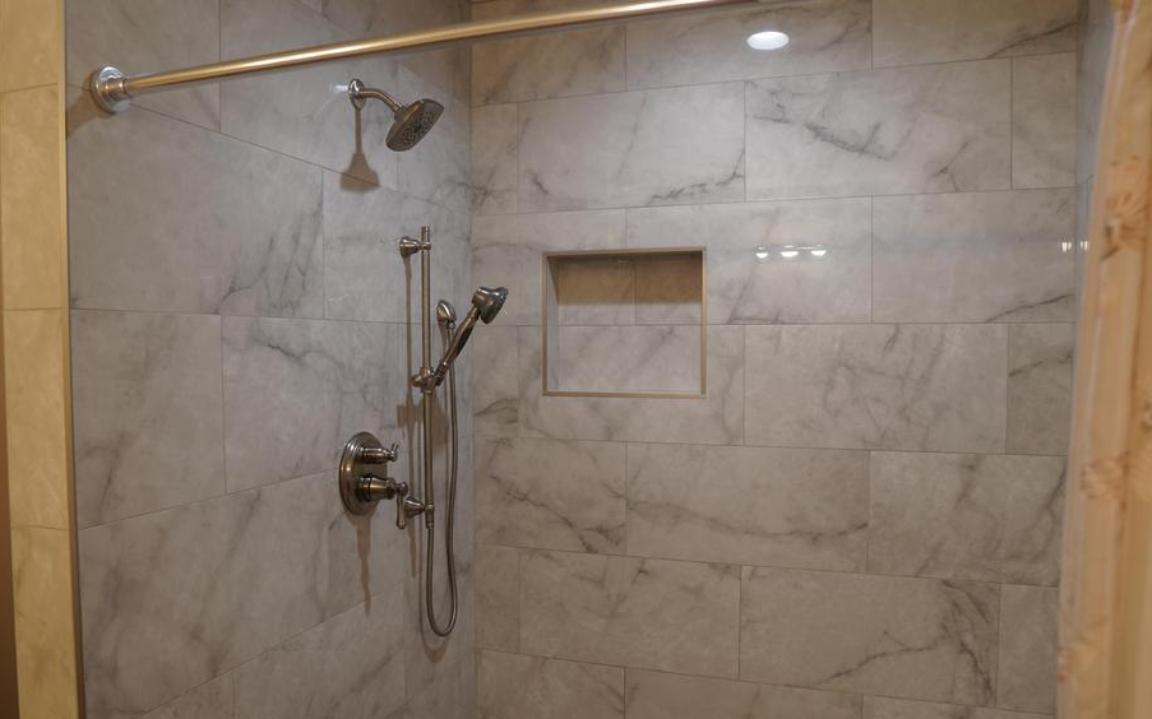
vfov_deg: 47.5
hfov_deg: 70.4
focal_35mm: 26
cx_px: 547
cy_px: 388
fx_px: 816
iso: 100
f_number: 2.5
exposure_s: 1/40
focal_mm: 16
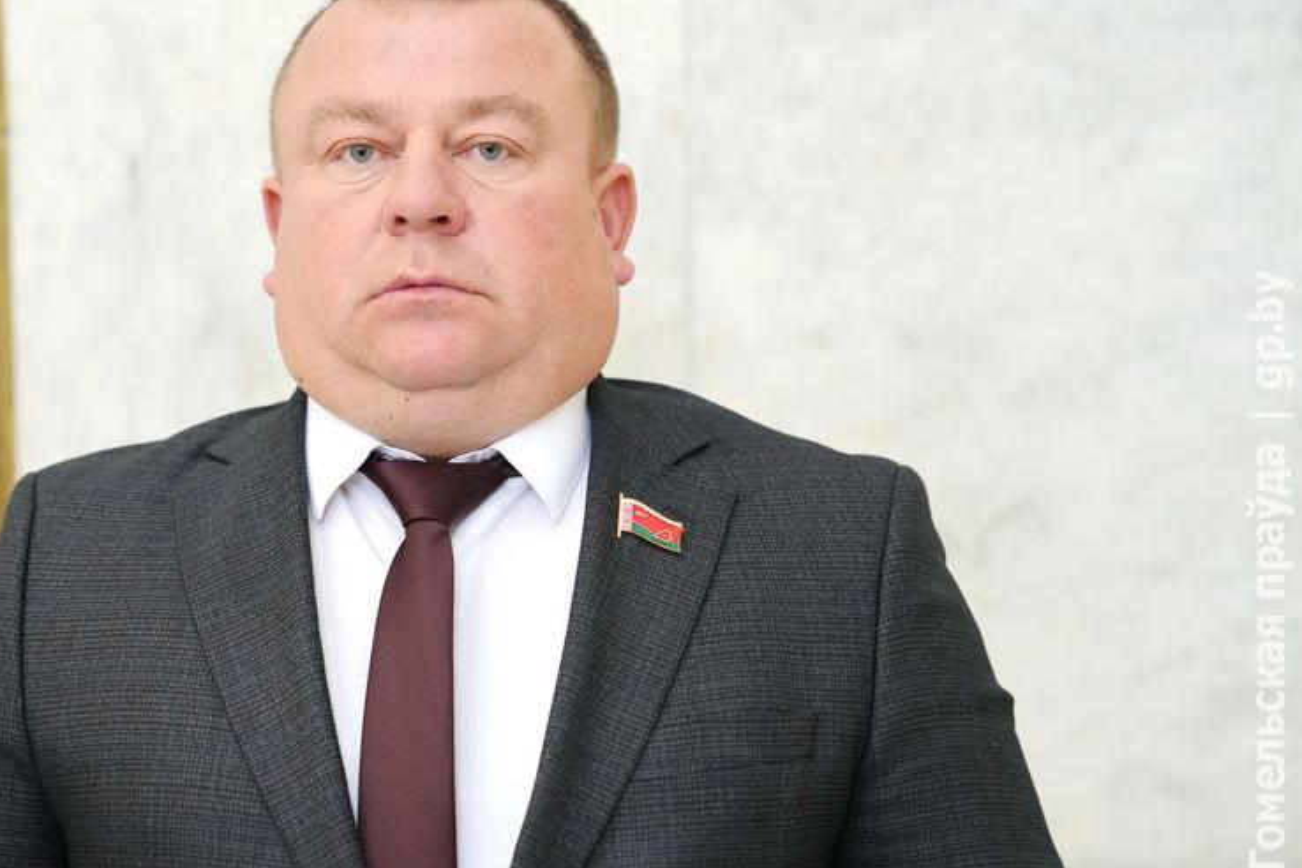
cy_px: 392
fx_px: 3291
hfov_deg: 22.3
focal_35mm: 91
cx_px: 480
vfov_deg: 15.0
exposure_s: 1/250
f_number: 2.8
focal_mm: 70
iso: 4000
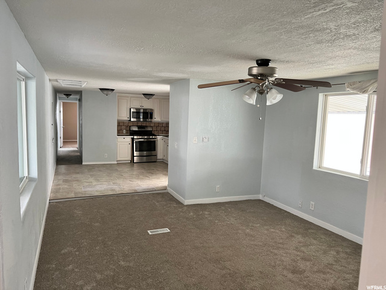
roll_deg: -0.4
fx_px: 290
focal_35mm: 26
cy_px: 145
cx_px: 193
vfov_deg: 53.1
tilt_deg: -6.8
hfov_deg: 67.3
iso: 100
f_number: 1.5
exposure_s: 1/60
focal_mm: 5.7
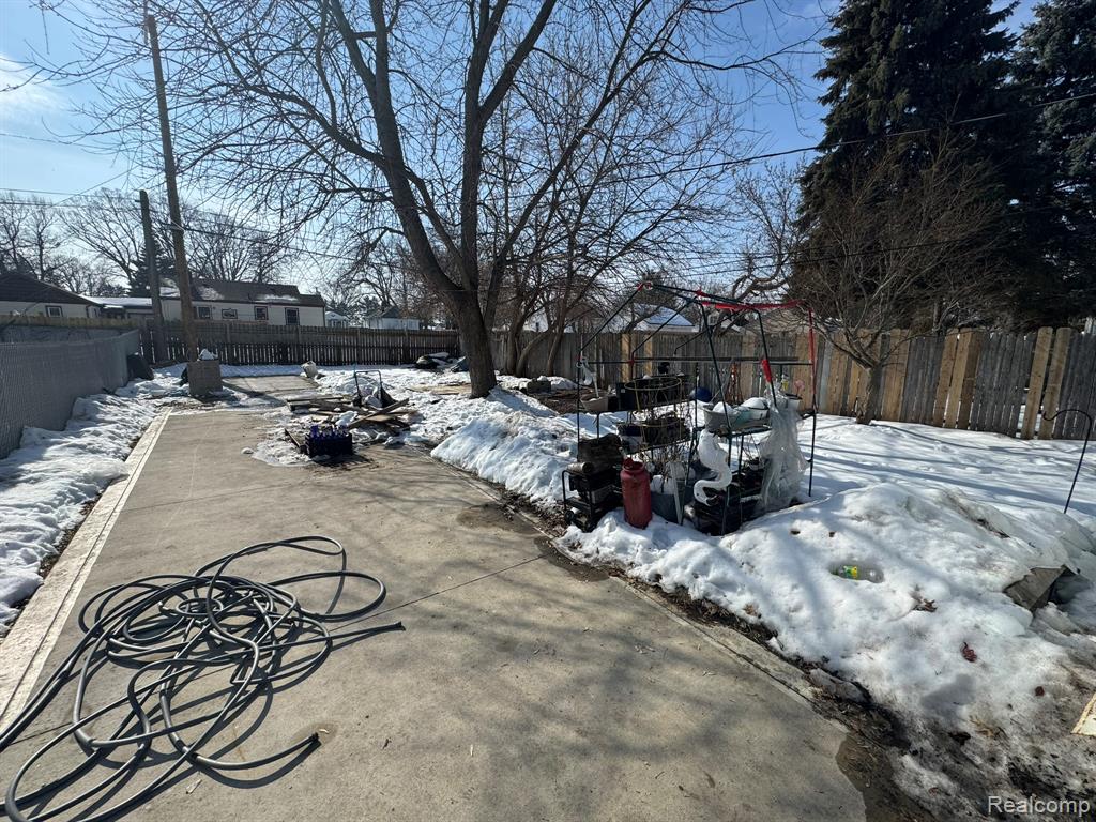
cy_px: 411
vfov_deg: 85.7
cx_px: 548
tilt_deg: -10.1
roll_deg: -1.4
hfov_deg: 102.1
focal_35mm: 14
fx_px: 443
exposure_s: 1/2770
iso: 50
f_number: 2.2
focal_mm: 2.22
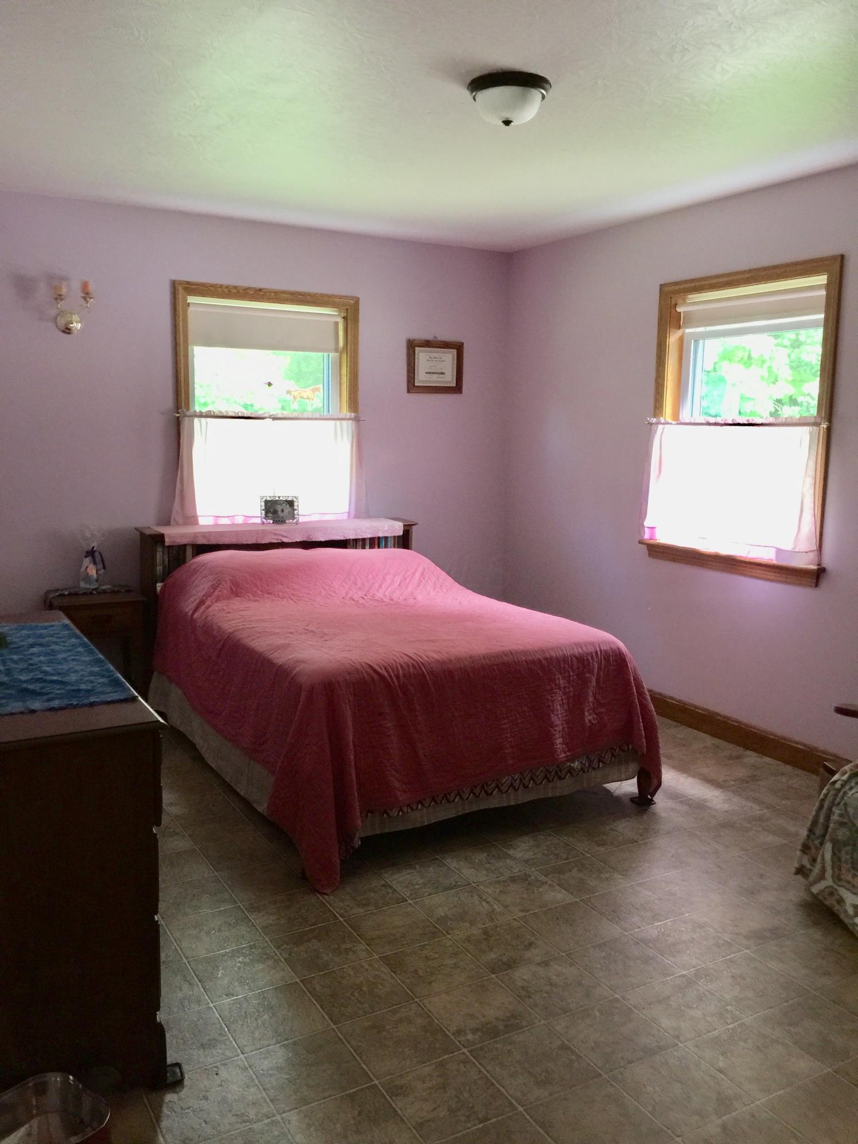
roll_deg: -0.5
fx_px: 958
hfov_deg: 48.2
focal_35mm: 29
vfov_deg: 61.7
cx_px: 429
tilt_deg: -8.6
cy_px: 572
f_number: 2.2
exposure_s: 1/15
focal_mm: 4.15
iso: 80
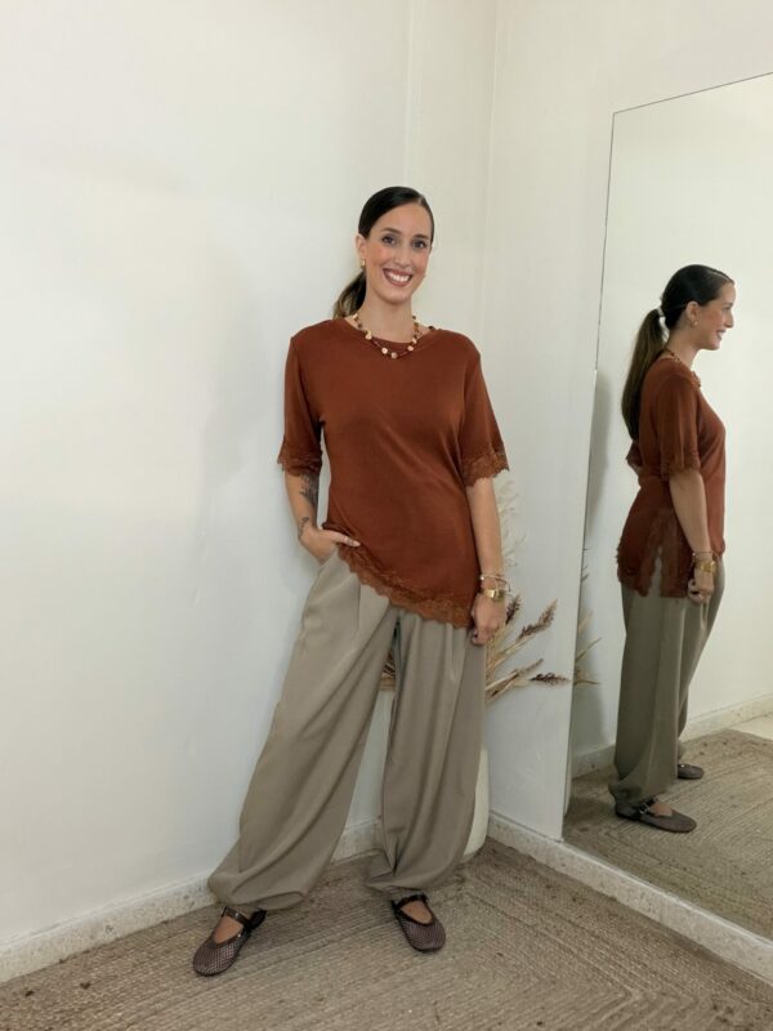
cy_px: 516
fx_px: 893
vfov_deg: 60.0
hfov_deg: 46.8
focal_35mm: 30
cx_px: 386
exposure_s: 1/60
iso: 125
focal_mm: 2.71
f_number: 1.9
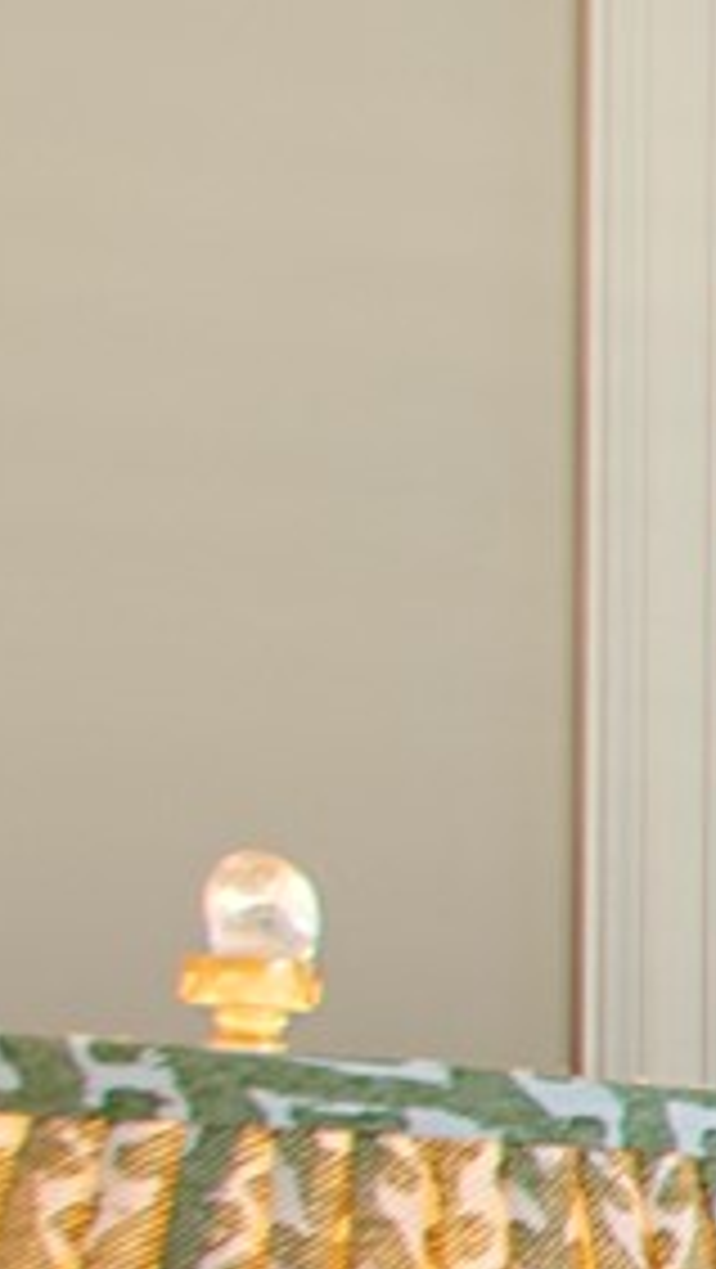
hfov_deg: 5.5
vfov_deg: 17.0
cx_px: 4066
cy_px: 1454
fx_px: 4077
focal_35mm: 121
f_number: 5.6
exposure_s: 1/20
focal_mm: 10
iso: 100
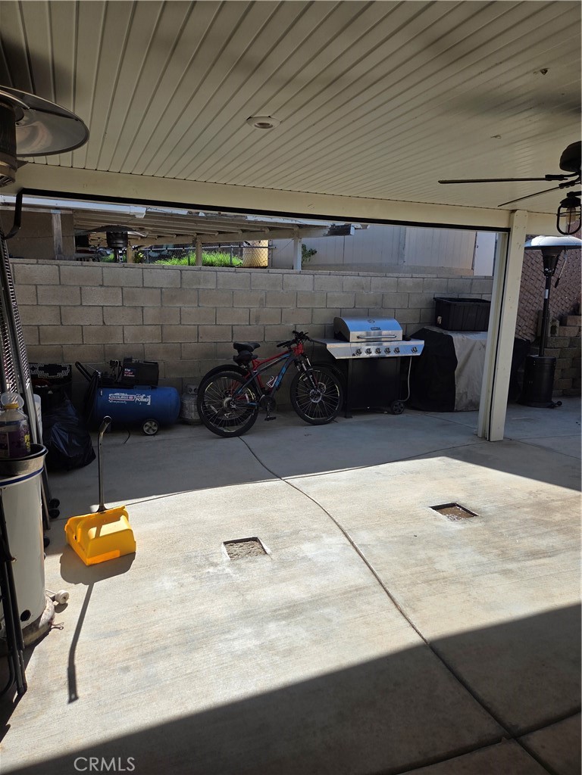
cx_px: 291
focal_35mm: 23
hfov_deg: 58.9
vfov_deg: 73.9
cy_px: 388
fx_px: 516
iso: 80
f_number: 1.8
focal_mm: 5.4
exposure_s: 1/3850
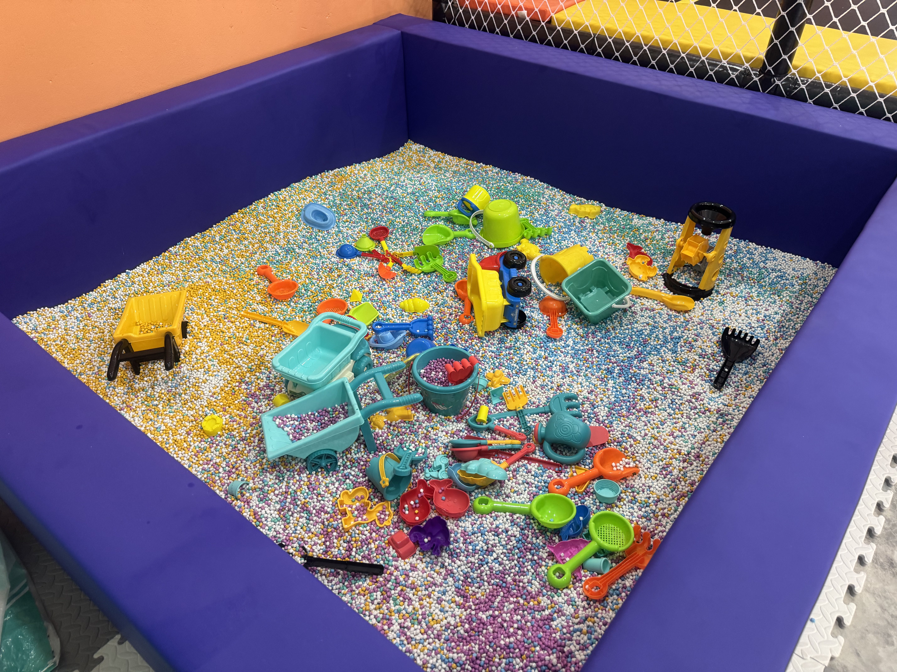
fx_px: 622
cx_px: 448
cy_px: 336
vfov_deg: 56.8
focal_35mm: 24
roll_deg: +0.6
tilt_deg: -41.0
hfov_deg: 71.6
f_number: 1.78
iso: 250
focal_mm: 6.76
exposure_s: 1/50
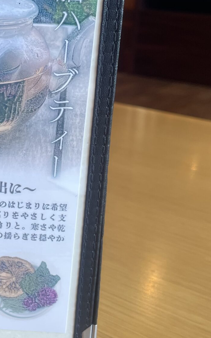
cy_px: 142
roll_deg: -1.5
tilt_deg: -16.8
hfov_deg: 19.9
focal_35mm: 63
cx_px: -12
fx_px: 580
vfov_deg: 32.4
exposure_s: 1/100
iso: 50
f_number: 1.6
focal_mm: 4.2
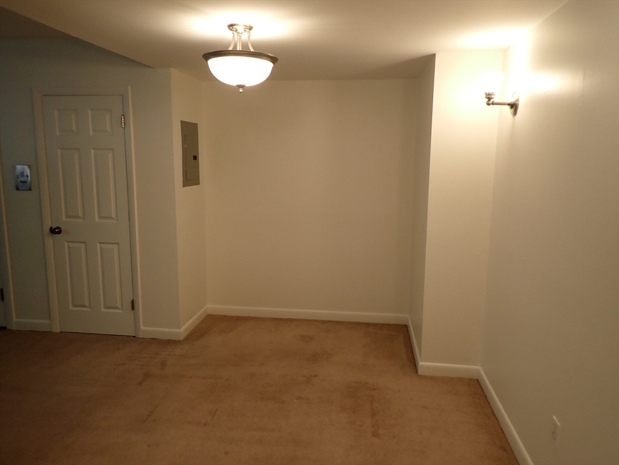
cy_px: 232
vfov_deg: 54.9
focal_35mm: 25
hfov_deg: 69.4
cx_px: 310
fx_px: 447
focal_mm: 4.5
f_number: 2
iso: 200
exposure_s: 1/60
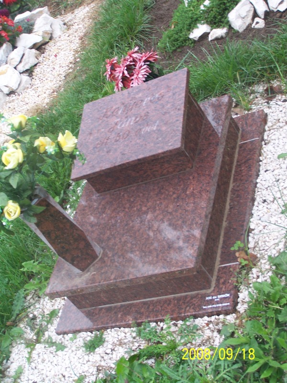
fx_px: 707
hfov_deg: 22.9
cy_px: 192
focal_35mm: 64
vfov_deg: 30.3
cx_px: 144
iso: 80
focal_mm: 10.7
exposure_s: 1/50
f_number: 3.2
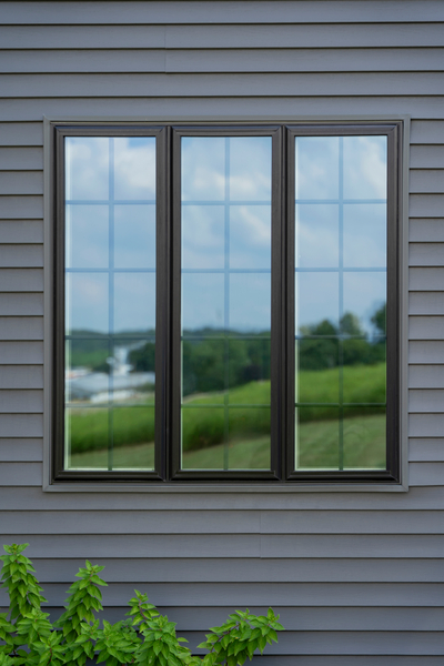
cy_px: 333
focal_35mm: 70
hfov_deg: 19.5
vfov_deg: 28.8
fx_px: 1295
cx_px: 222
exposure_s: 1/400
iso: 100
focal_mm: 70
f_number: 2.8
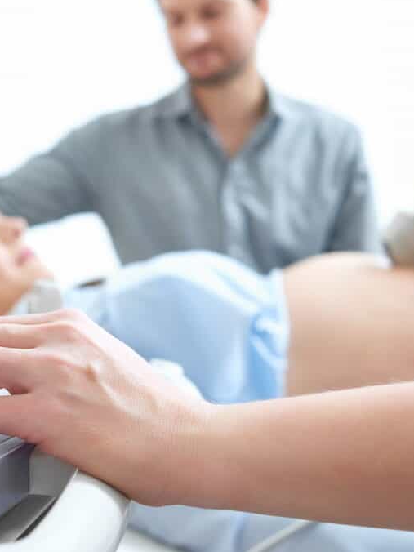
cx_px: 87
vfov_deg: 37.5
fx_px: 813
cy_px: 274
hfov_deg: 28.0
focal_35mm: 51
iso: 800
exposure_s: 1/160
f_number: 5
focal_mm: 35
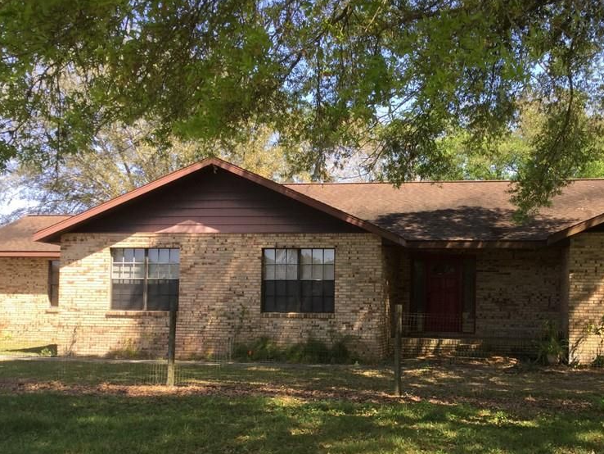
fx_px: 751
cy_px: 285
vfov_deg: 33.4
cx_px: 391
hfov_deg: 43.4
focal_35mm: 43
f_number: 2.4
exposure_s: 1/317
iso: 25
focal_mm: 3.3
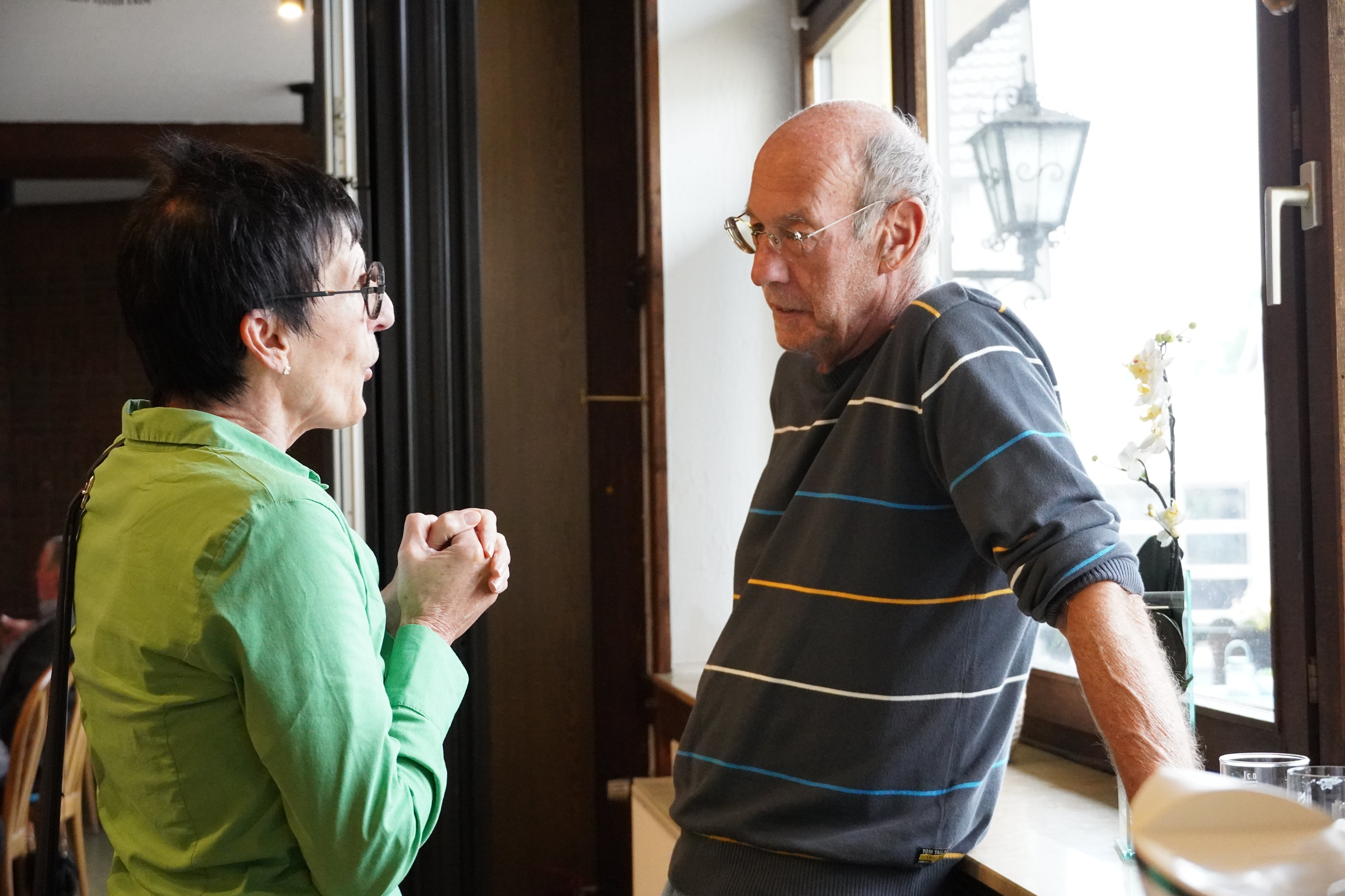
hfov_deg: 36.9
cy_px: 448
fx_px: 2017
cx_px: 672
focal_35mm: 54
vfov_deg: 25.1
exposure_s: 1/125
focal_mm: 36
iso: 6400
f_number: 4.5
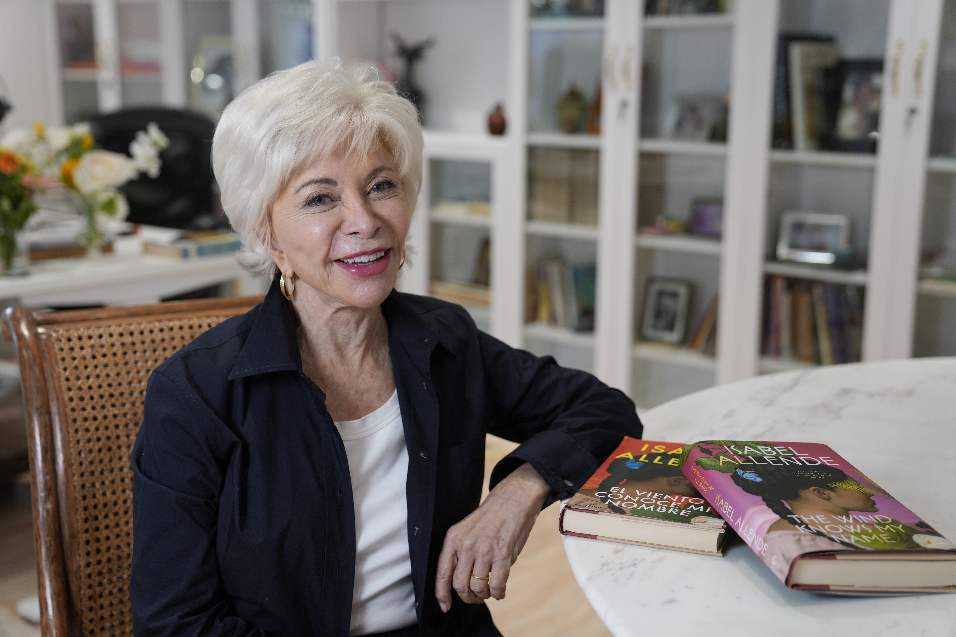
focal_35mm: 49
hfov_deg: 40.3
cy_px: 318
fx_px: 1301
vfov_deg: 27.5
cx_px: 478
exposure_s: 1/125
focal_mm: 49
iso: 400
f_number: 2.8
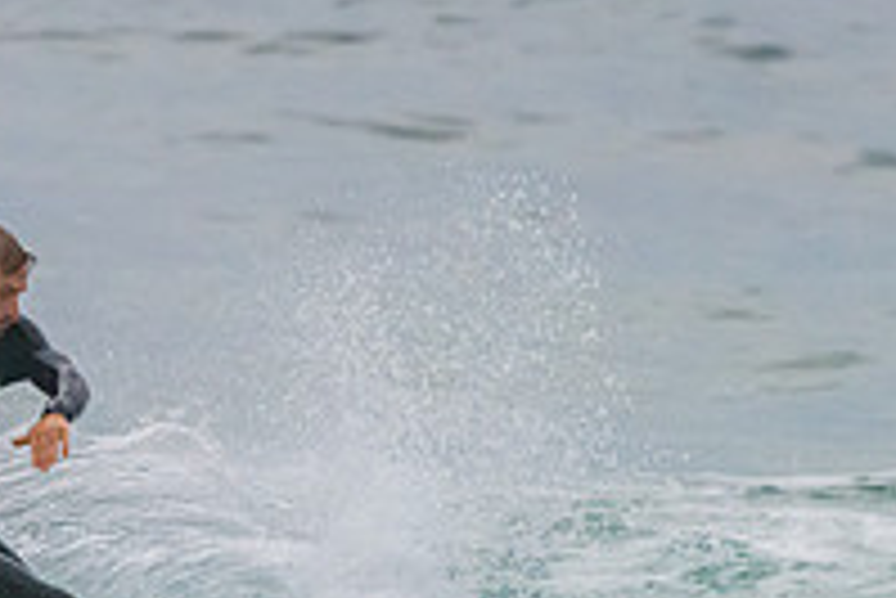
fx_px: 44408
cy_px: 492
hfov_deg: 1.2
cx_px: 58
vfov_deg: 0.8
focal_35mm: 1783
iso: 2500
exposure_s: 1/1250
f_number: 5.6
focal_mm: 500
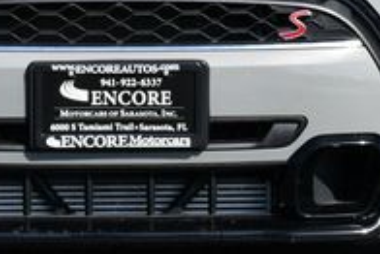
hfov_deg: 9.0
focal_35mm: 229
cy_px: -37
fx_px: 2419
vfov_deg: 6.0
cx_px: 101
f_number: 8
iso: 125
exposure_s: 1/250
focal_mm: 35
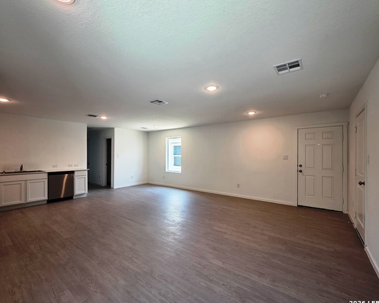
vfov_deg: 88.0
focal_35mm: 14
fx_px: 157
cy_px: 151
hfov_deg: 100.7
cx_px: 192
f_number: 1.9
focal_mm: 2.2
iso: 160
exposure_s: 1/120
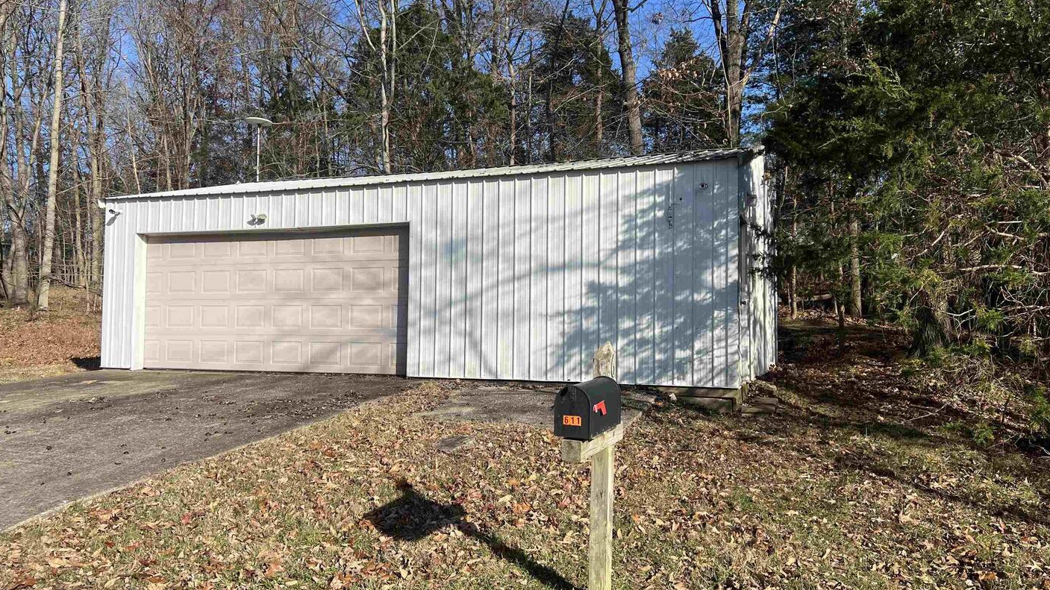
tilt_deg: +2.4
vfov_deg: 40.2
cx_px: 522
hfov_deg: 66.1
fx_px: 807
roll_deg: -1.3
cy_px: 295
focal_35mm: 29
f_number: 1.5
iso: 50
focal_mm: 5.7
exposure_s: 1/3571
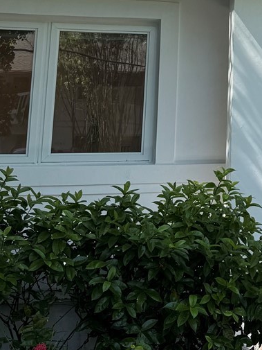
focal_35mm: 76
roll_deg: +0.5
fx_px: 767
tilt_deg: +13.1
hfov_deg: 18.2
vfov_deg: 24.2
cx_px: 335
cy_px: -23
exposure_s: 1/1292
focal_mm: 6.76
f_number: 1.78
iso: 80
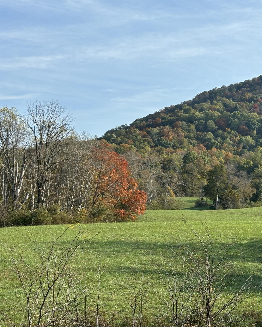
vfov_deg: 27.9
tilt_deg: +5.4
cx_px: 157
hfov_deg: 22.4
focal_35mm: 68
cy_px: 163
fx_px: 659
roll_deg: -3.5
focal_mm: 5.96
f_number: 1.6
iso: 40
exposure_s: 1/1845
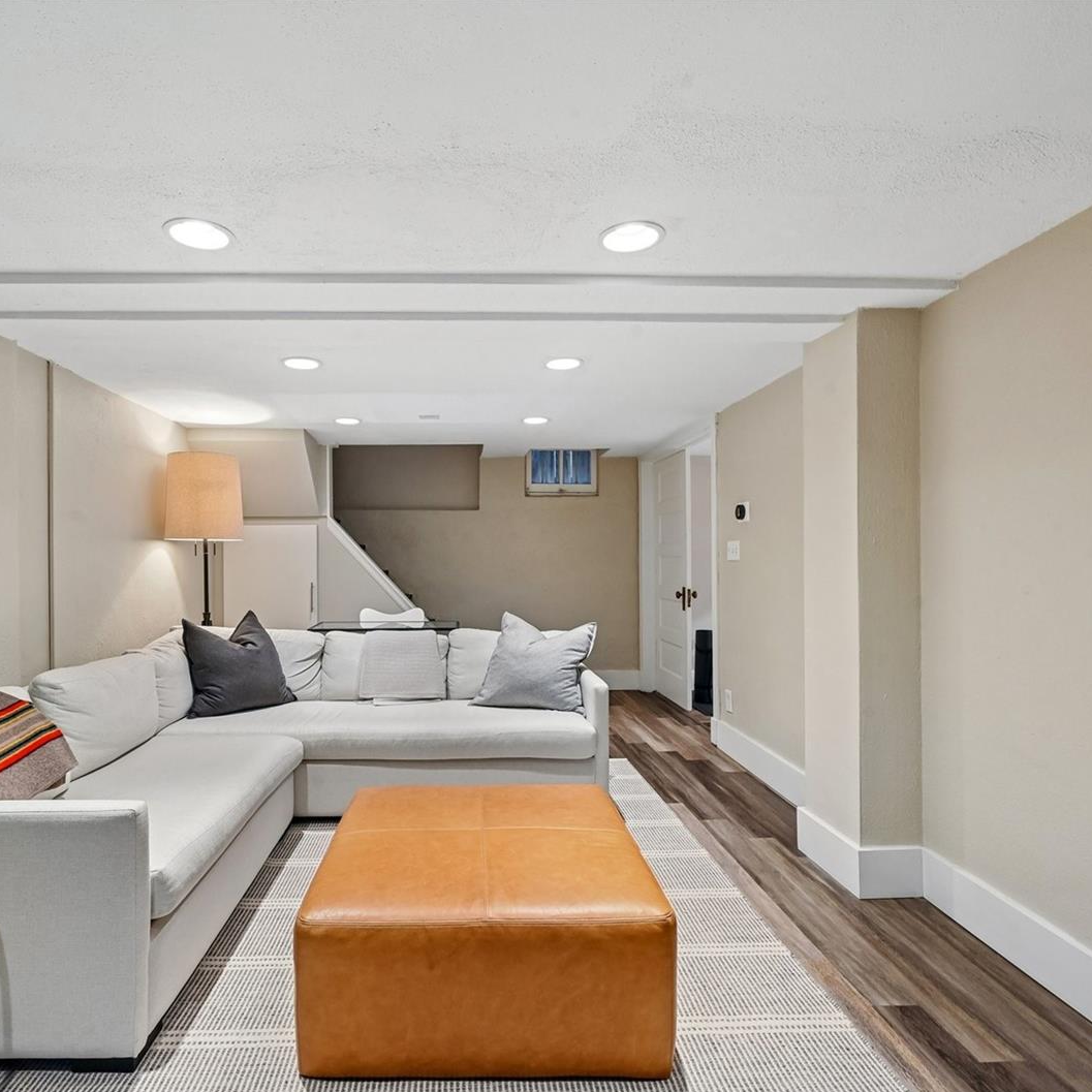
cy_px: 549
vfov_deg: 80.7
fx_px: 642
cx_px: 475
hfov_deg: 80.3
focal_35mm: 18
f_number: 10
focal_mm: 14
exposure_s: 1/5
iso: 400
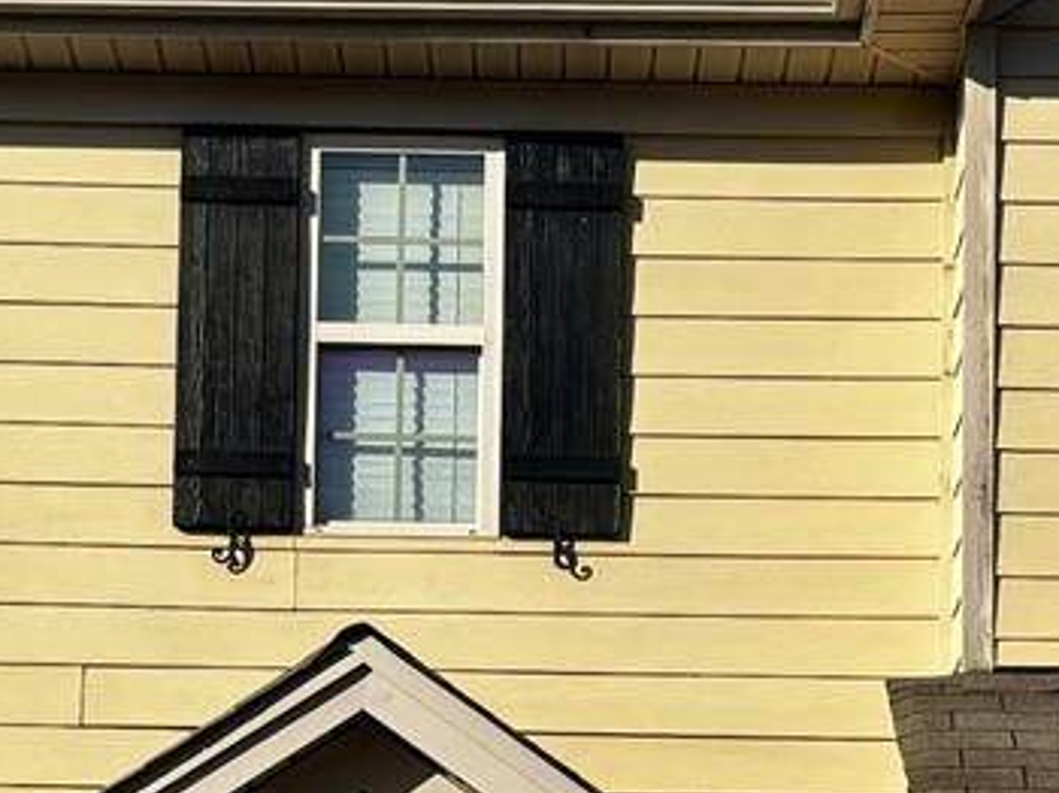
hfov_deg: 22.6
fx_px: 2323
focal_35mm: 76
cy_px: 991
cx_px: -356
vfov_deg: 18.2
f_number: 1.6
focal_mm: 5.96
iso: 50
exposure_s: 1/4425
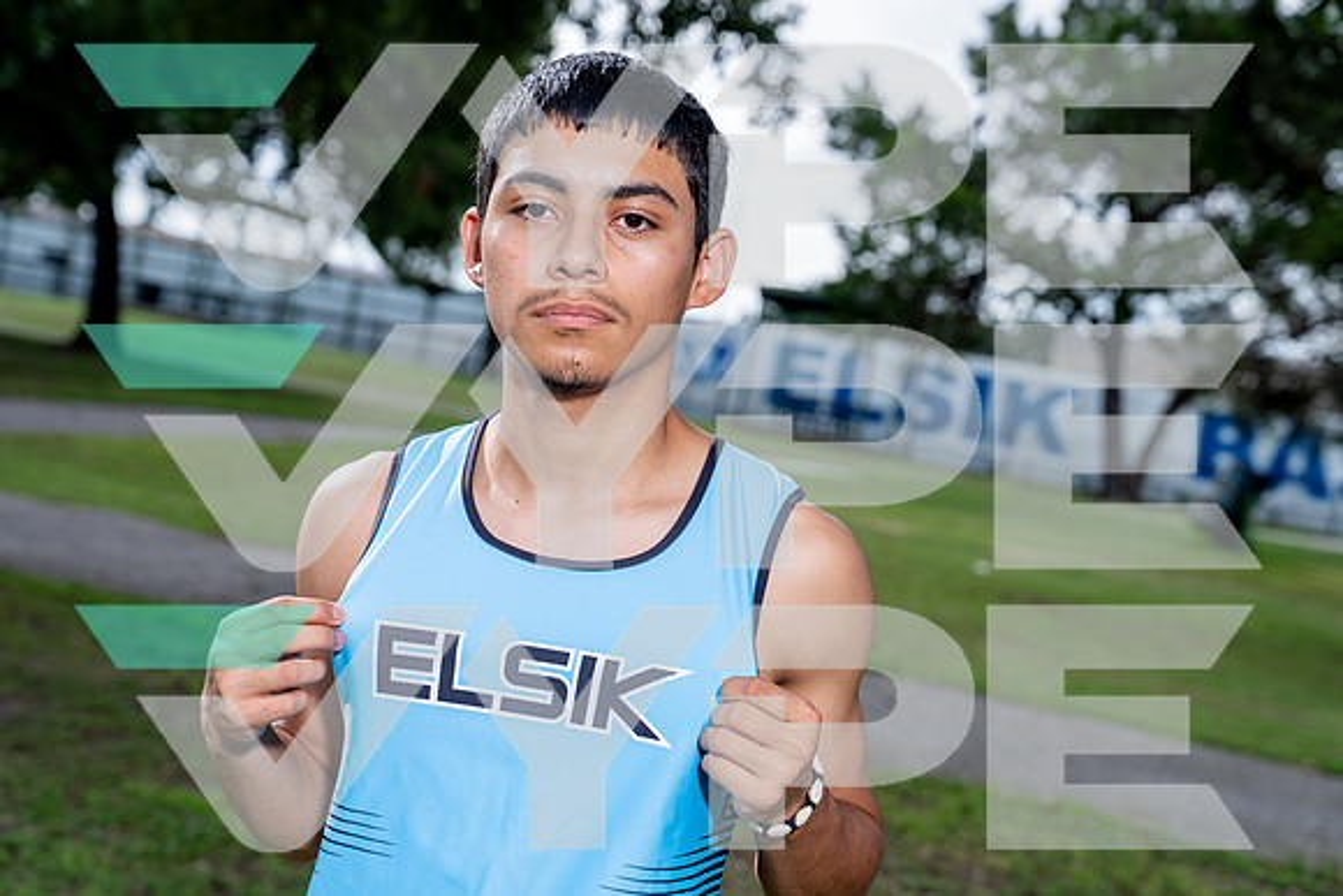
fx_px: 2681
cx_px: 672
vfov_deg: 19.0
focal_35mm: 72
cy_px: 448
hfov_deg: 28.1
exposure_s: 1/250
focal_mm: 70
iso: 100
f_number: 5.6
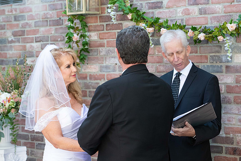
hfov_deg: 24.8
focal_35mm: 82
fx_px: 549
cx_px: 120
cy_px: 80
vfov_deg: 16.7
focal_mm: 82
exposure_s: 1/800
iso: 1250
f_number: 5
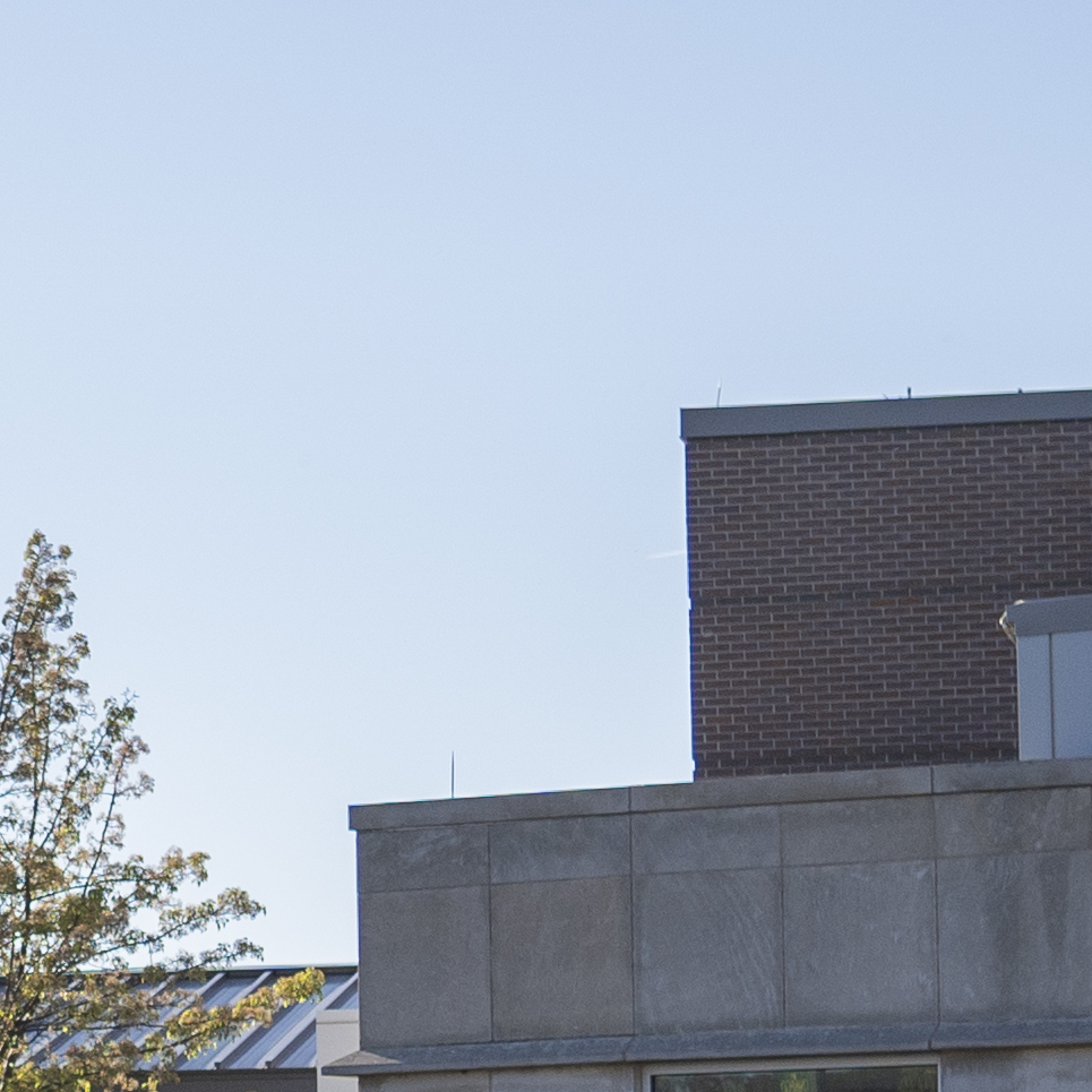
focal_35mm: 156
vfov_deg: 11.1
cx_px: -299
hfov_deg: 11.0
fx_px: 5568
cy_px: 1130
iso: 320
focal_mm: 30
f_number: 2
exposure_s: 1/8000
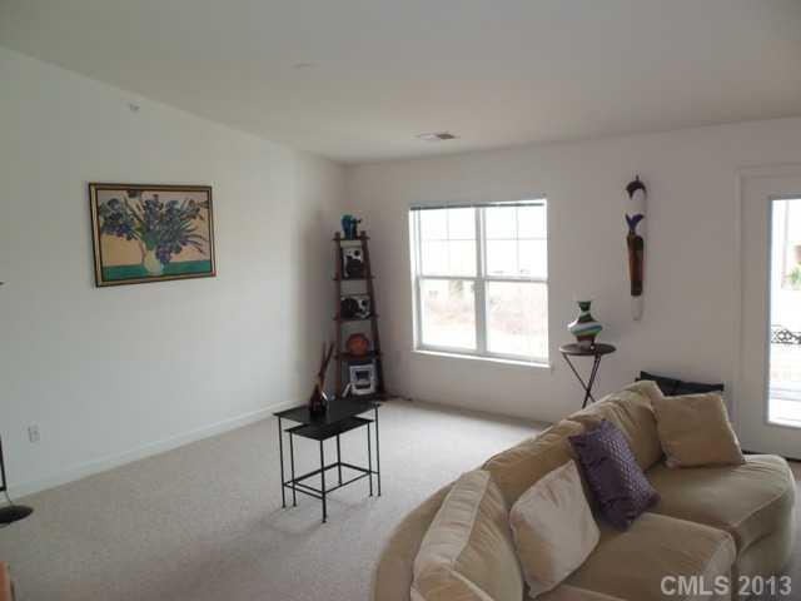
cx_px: 400
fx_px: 671
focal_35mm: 29
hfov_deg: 61.7
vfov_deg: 48.2
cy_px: 300
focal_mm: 5.2
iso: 80
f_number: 3.4
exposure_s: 1/30
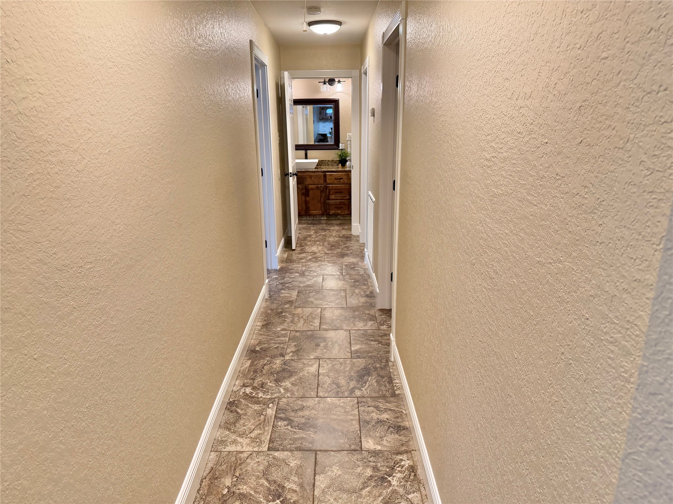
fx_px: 467
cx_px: 336
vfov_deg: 56.8
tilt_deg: -15.2
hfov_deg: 71.6
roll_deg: +1.1
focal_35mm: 24
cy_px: 252
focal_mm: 6.76
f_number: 1.78
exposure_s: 1/147
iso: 200
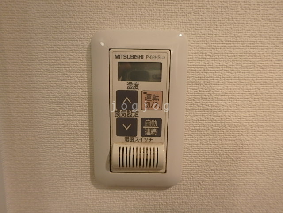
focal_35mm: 21
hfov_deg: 79.0
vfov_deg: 63.4
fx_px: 172
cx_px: 142
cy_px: 106
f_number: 3.5
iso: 200
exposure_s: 1/50
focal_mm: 3.7
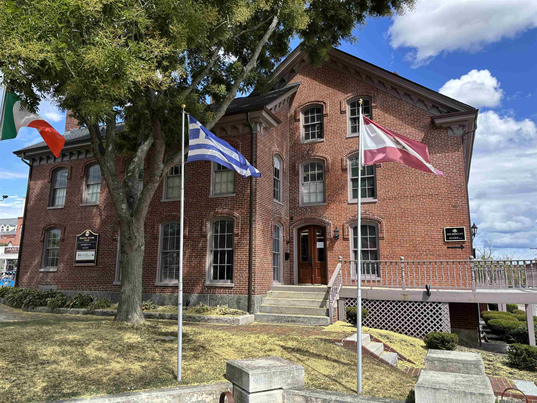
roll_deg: -0.3
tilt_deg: +10.4
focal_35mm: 26
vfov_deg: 53.1
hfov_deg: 67.3
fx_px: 403
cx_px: 268
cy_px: 202
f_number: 1.6
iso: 50
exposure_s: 1/1311
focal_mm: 5.96
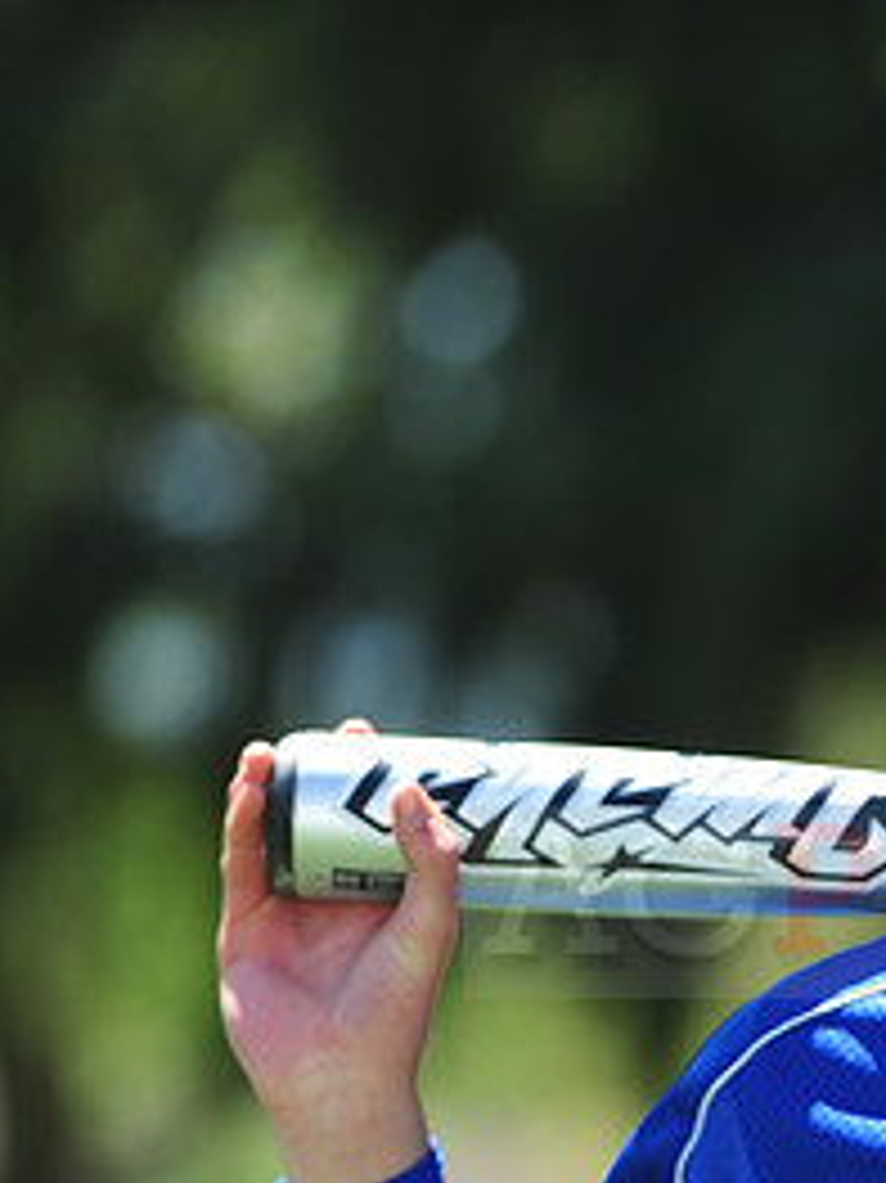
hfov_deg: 3.5
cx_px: 1219
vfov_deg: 4.7
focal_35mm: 424
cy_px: 864
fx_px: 14482
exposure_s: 1/640
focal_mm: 200
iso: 200
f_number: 4.5
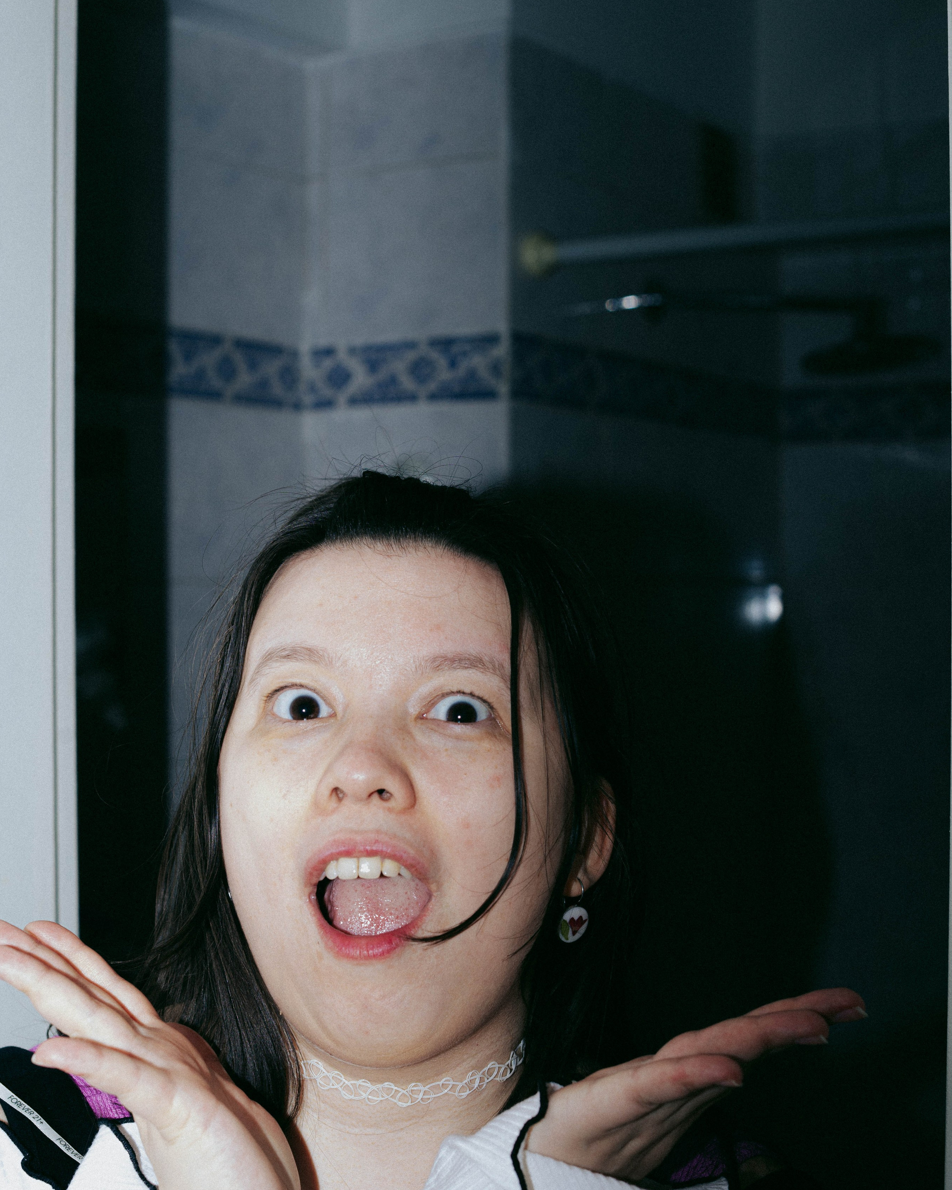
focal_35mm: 57
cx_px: 475
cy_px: 667
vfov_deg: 33.0
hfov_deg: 26.7
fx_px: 2007
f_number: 5.6
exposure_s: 1/200
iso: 500
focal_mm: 50
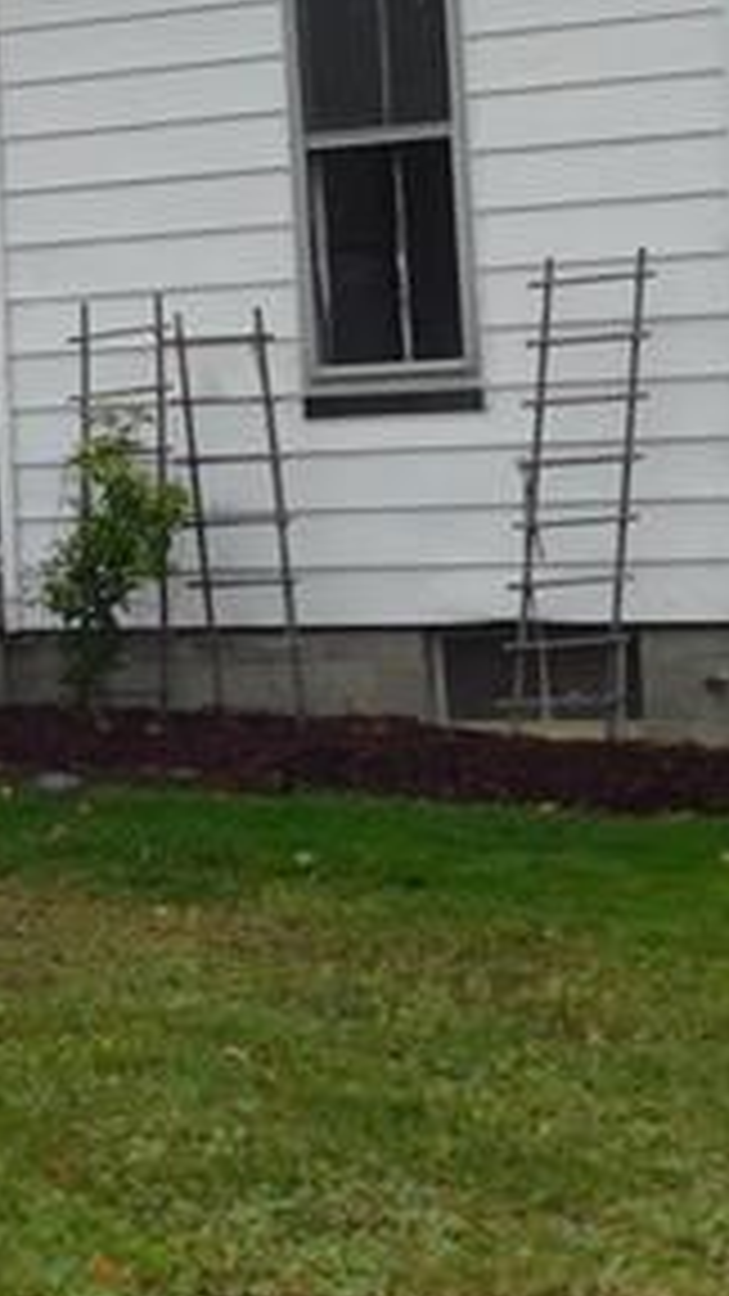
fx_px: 3746
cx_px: 22
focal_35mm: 109
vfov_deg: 19.1
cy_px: 14
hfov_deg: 11.0
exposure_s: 1/640
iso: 125
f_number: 3.5
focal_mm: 6.3
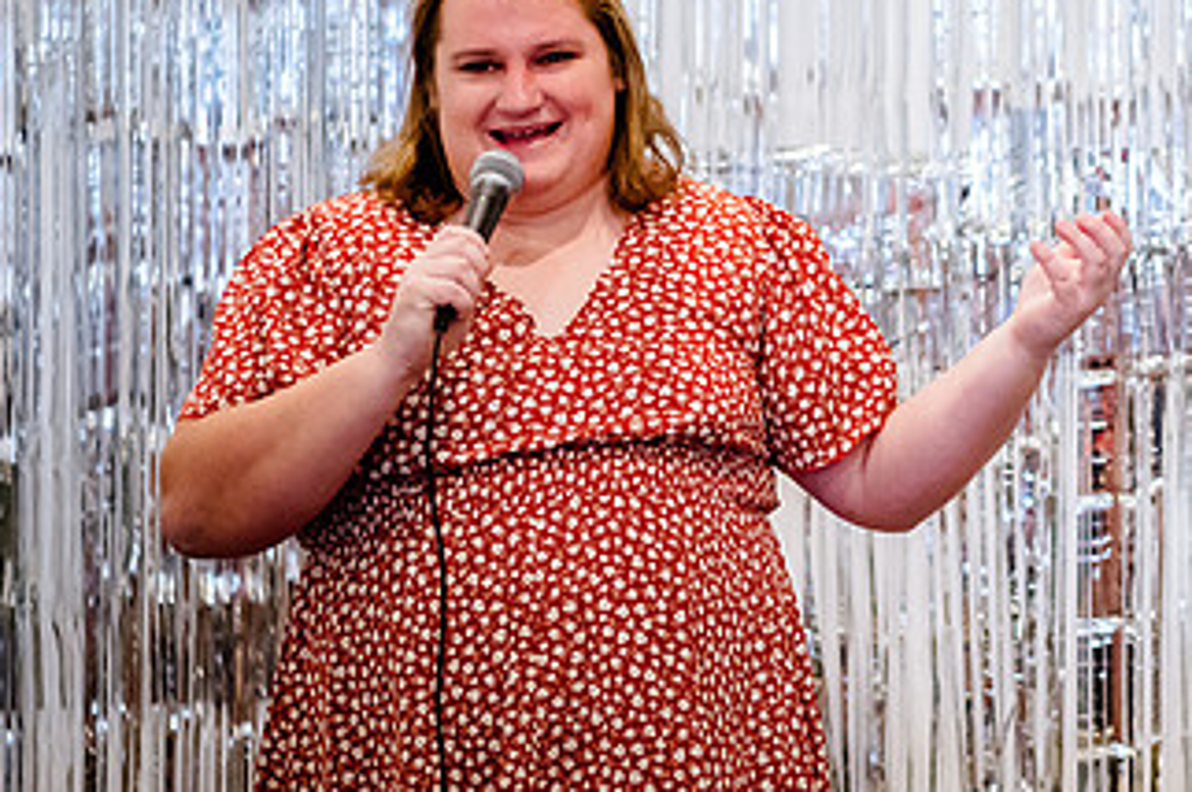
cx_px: 970
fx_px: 4168
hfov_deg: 16.2
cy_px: 215
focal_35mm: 126
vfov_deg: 10.8
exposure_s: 1/80
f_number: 2.8
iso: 6400
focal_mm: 70
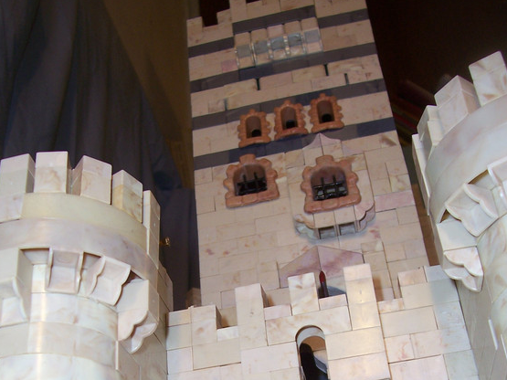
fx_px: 718
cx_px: 248
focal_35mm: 49
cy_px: 360
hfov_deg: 38.9
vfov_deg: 28.2
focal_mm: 5.6
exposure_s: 1/60
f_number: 2.7
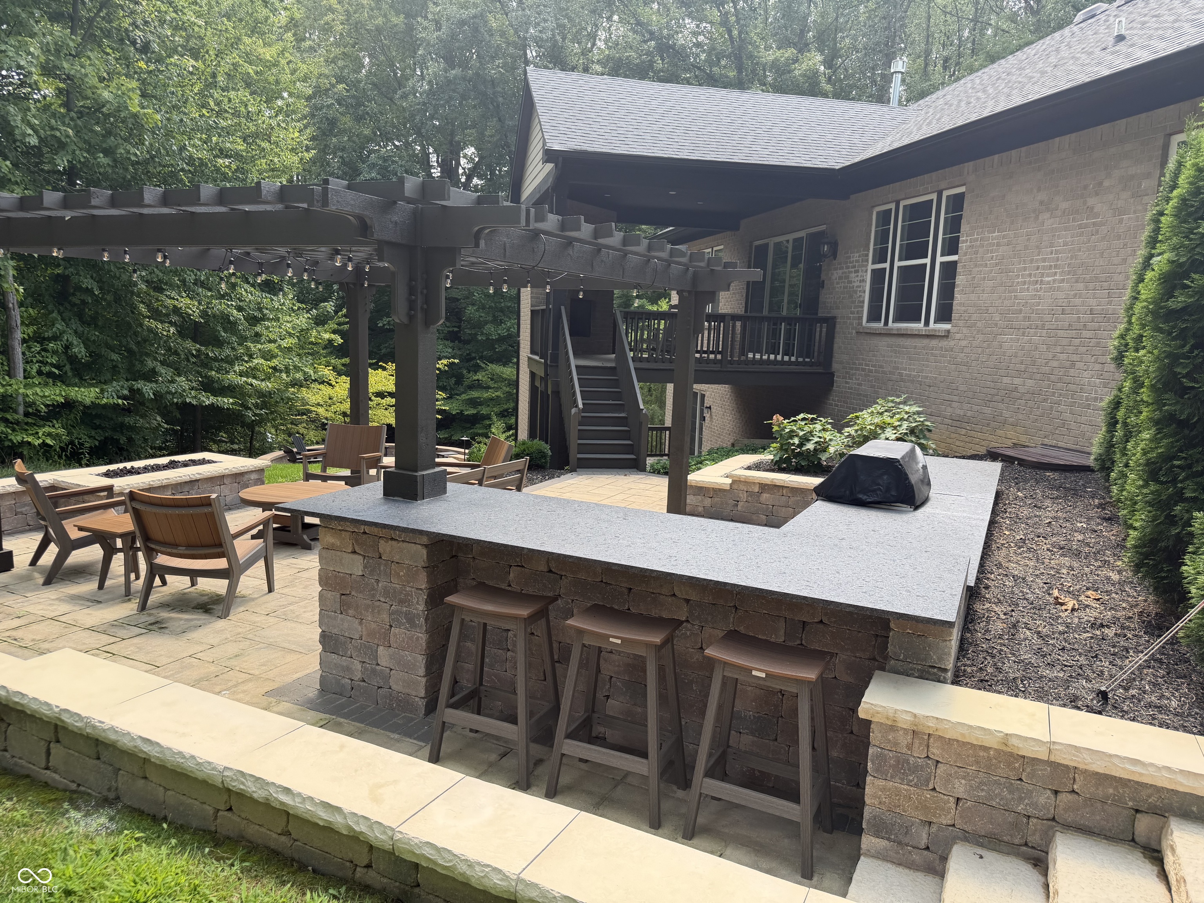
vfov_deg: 56.8
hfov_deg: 71.6
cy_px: 452
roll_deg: -2.0
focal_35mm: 24
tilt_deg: -7.6
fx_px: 835
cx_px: 602
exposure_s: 1/967
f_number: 1.78
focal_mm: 6.76
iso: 80
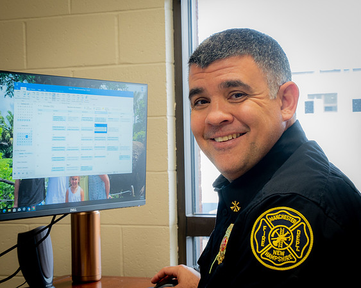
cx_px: 182
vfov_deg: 20.1
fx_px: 815
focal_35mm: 76
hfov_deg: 25.0
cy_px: 133
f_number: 8
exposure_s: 1/10
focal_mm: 42
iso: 500
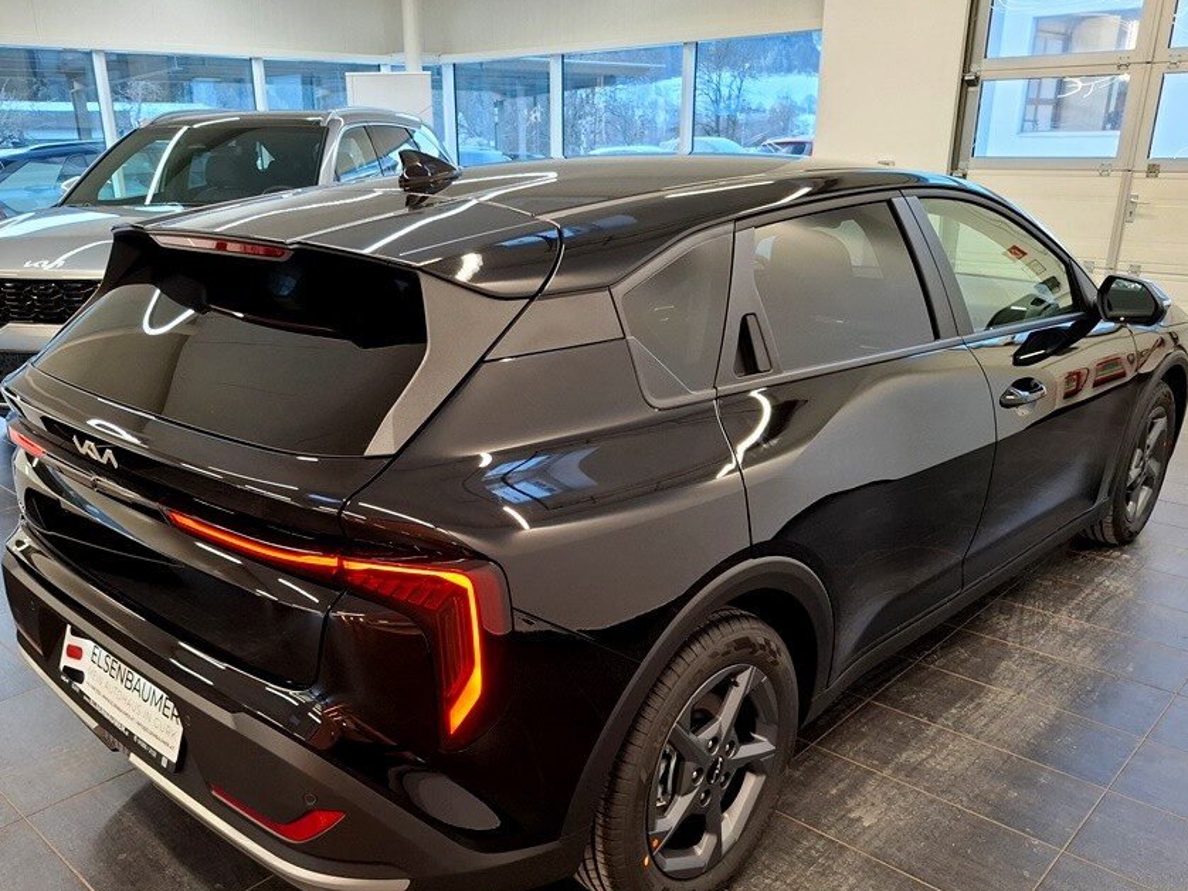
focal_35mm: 28
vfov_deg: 49.5
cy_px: 514
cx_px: 542
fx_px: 961
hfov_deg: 63.3
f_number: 1.8
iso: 250
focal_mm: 5.54
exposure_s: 1/100
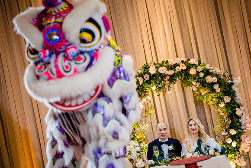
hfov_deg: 22.4
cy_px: 81
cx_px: 134
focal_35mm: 91
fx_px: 635
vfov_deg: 15.0
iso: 1000
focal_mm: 85
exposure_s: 1/200
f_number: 2.2
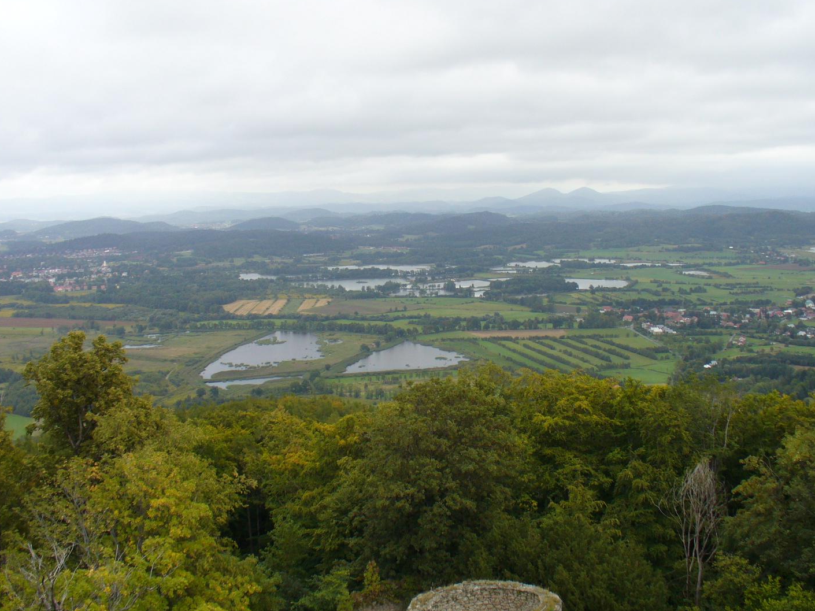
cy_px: 293
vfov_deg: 34.3
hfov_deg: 44.7
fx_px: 989
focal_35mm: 42
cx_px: 446
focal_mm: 6.1
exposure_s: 1/250
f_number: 2.8
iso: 80
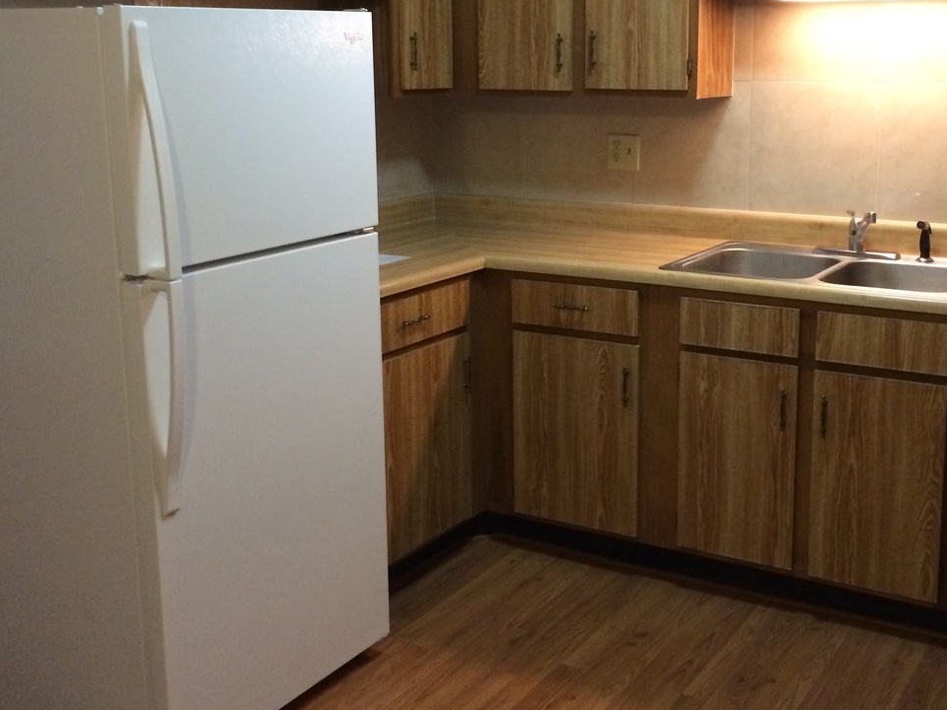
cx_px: 566
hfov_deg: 41.9
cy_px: 284
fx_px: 1231
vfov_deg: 32.1
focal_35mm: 45
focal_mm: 4.12
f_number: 2.2
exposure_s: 1/30
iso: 320
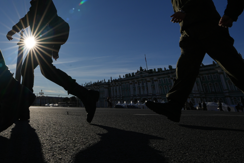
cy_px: 29
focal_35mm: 28
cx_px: 54
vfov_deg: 43.8
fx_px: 190
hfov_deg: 60.9
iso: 200
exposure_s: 1/640
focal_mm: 16
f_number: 18
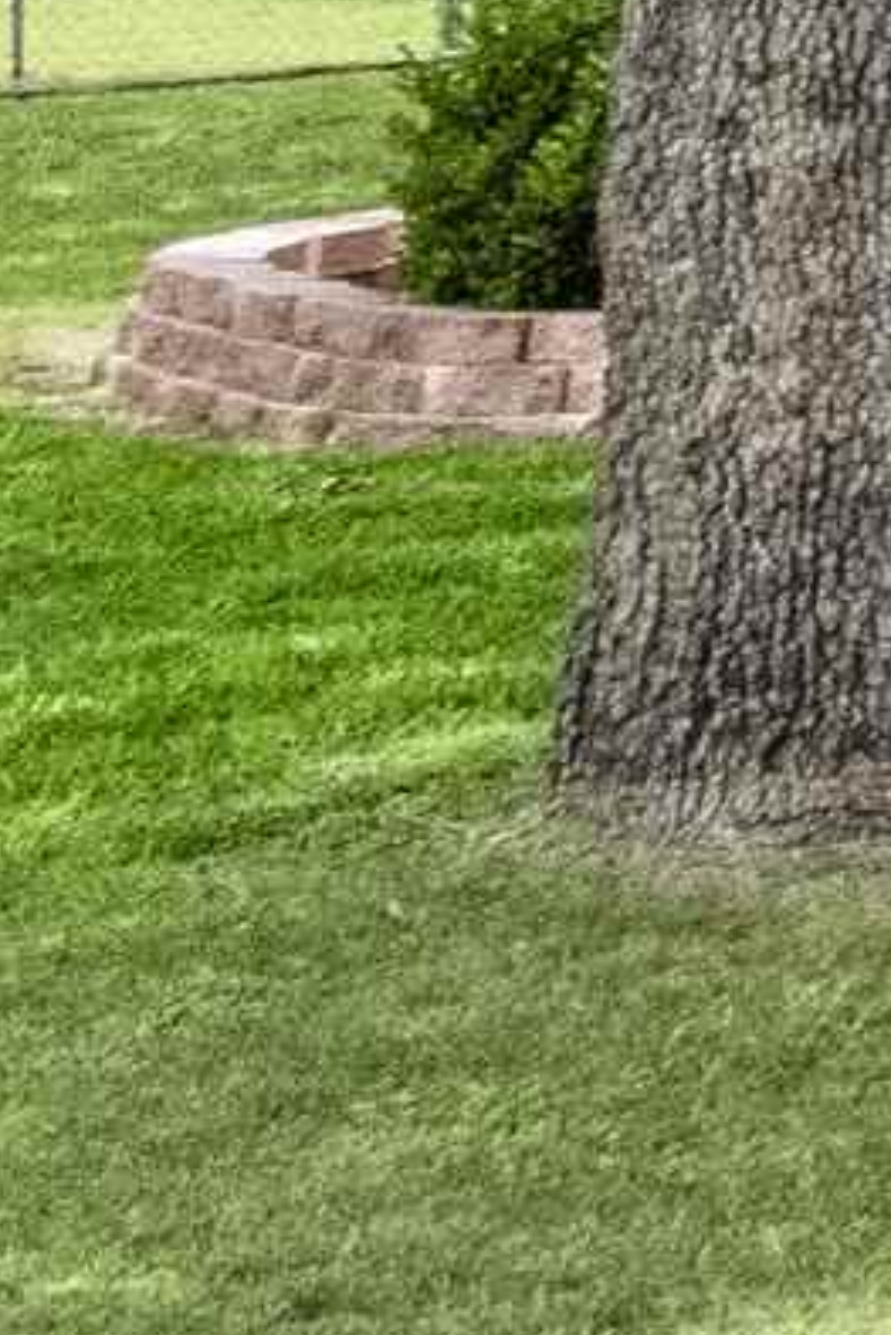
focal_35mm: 117
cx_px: 4658
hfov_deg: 6.1
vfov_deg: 16.2
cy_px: -593
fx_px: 4339
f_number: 4.5
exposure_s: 1/8000
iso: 2000
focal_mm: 10
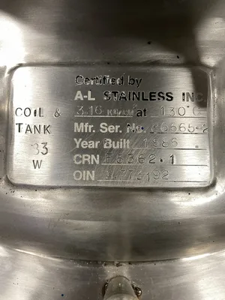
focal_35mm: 26
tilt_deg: -66.4
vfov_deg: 67.3
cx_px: 112
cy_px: 150
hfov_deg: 53.1
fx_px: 225
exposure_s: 1/60
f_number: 1.6
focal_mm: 4.2
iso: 250
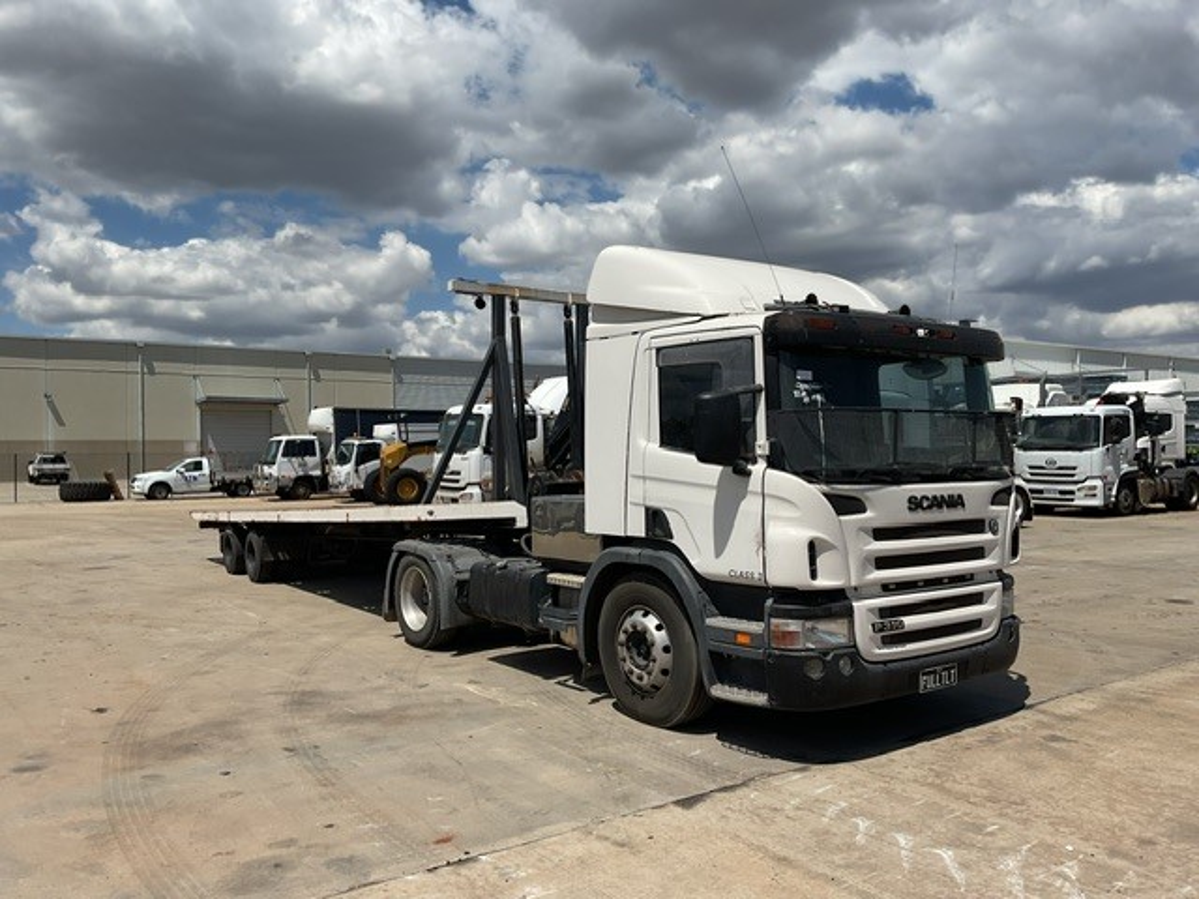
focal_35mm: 29
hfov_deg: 61.7
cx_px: 600
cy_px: 450
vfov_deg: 48.2
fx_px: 1004
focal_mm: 3
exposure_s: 1/4405
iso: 16
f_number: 1.8
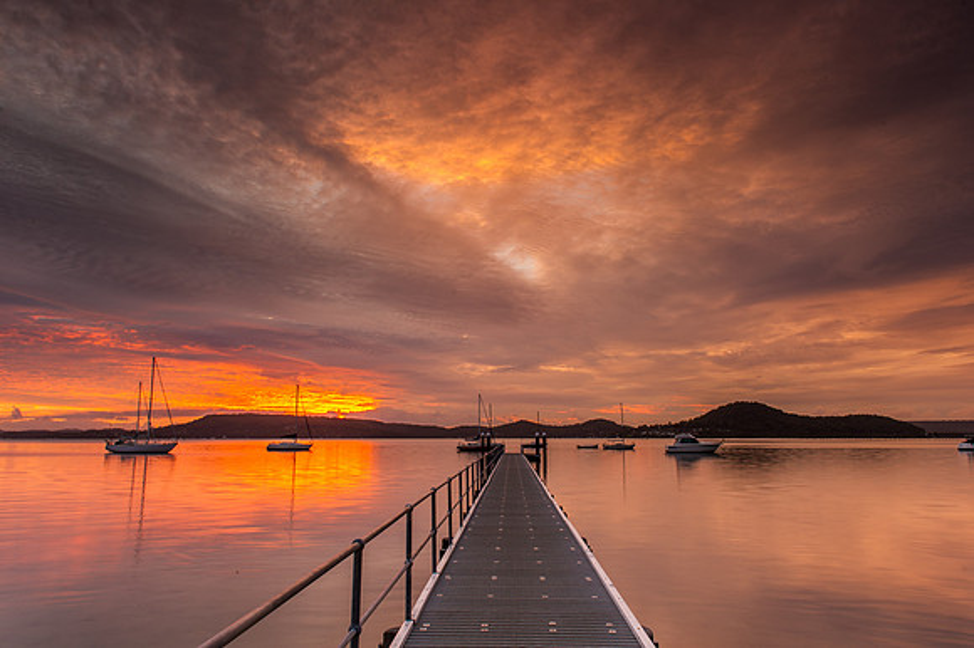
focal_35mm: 24
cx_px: 487
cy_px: 324
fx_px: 650
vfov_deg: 53.0
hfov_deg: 73.7
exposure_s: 1
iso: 100
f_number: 11
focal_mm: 24
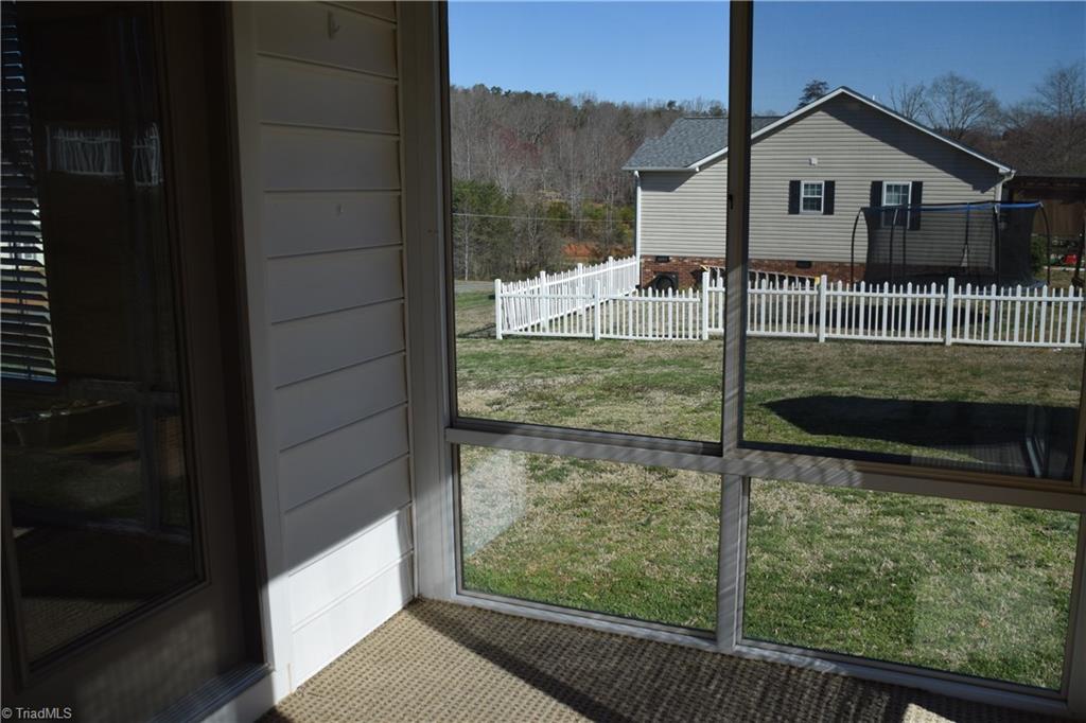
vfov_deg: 39.9
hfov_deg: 57.2
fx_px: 995
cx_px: 543
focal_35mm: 33
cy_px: 362
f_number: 10
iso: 200
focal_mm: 22
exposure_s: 1/400
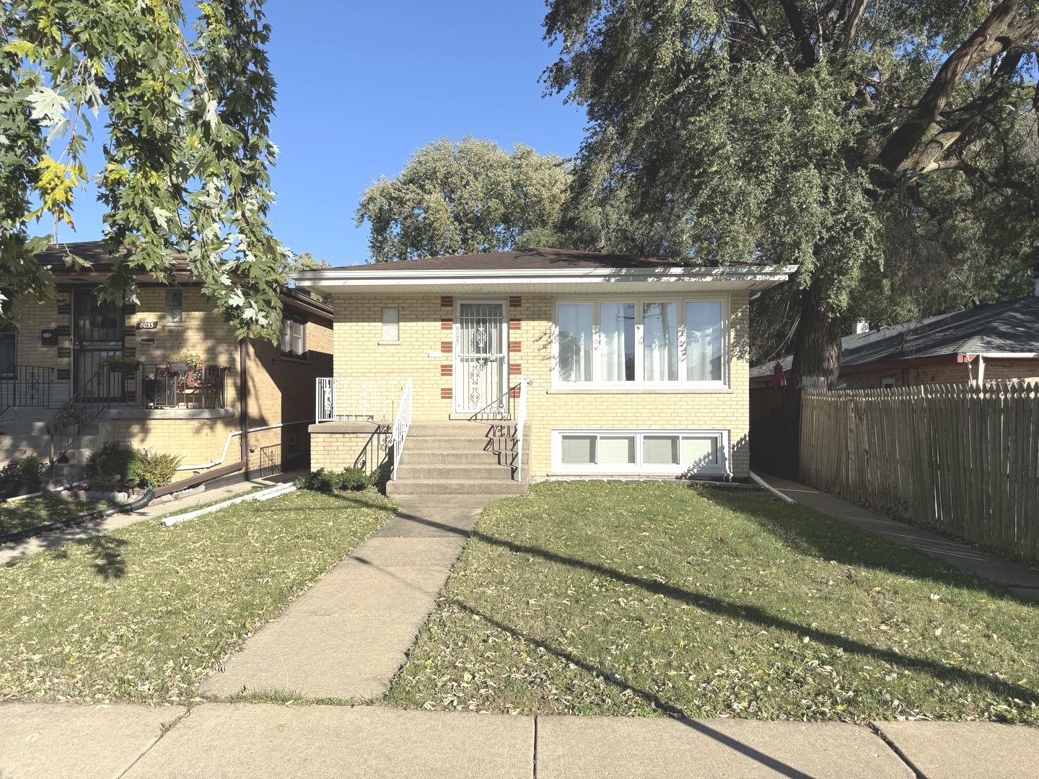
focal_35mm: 24
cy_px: 390
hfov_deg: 71.6
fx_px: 720
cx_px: 520
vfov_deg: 56.8
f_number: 1.78
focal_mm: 6.76
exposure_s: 1/4975
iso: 80
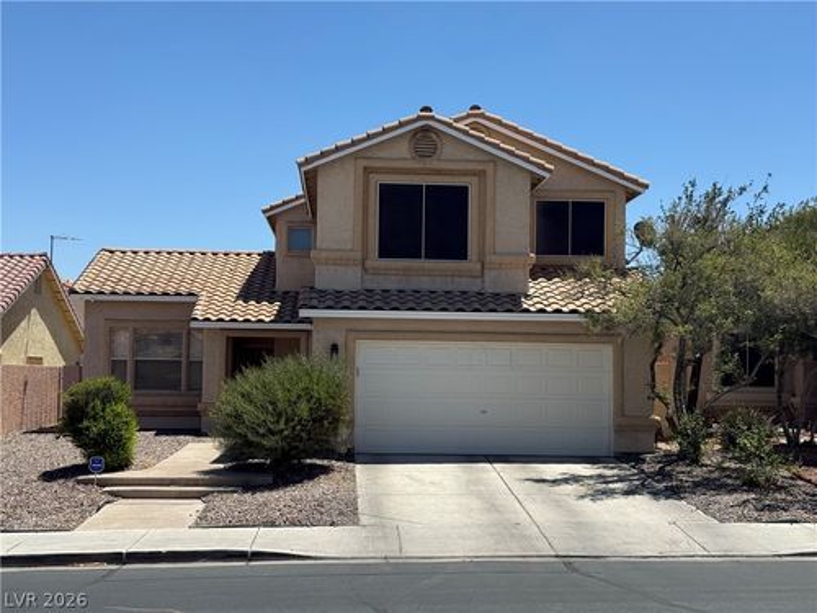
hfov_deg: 39.7
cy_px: 306
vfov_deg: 30.3
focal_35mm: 48
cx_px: 408
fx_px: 1133
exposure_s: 1/6536
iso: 80
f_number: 1.78
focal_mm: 6.76
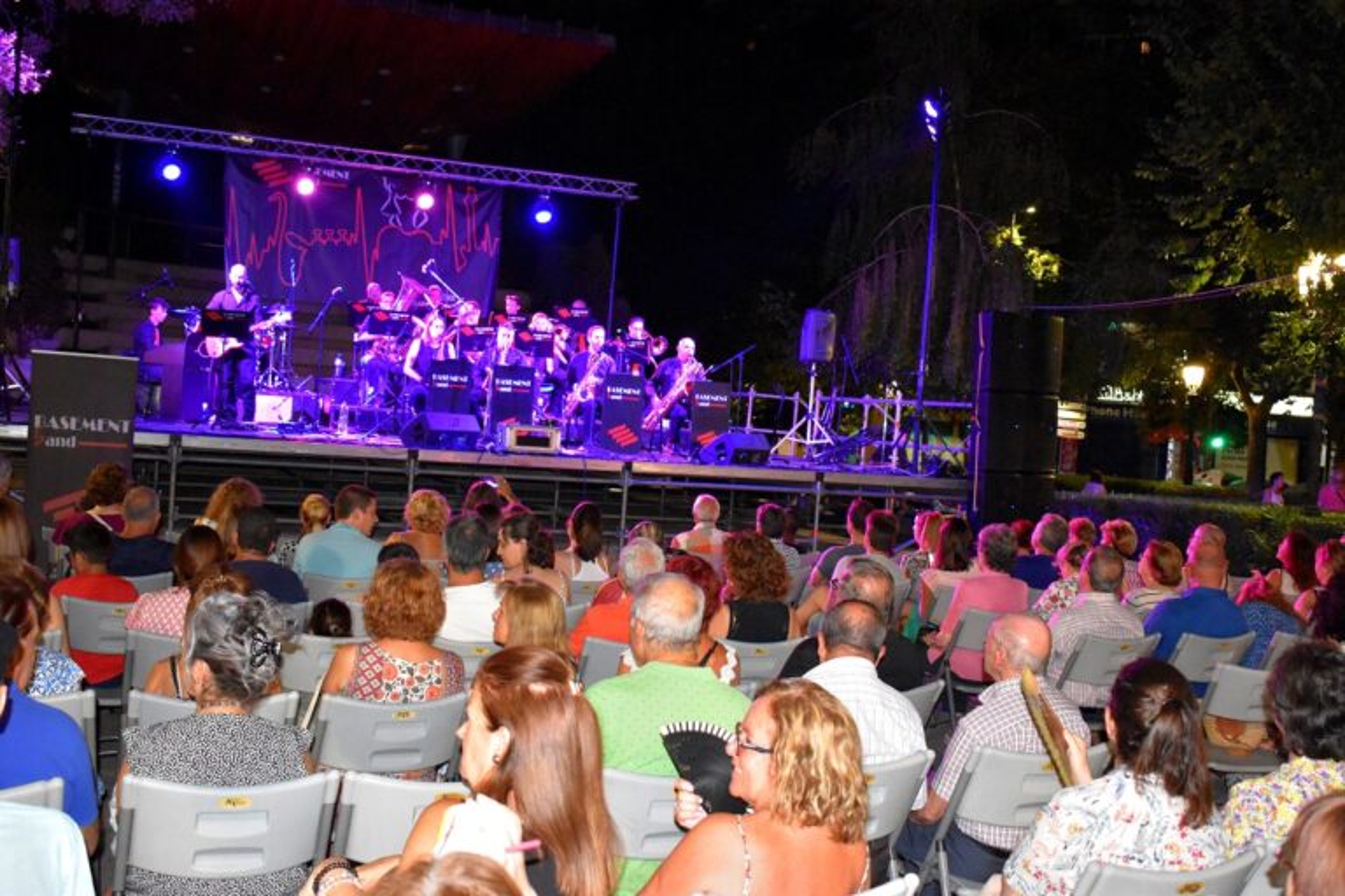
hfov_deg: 47.9
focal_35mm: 40
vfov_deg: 33.0
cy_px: 448
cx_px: 672
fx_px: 1513
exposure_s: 1/60
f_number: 4
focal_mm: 27
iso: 6400
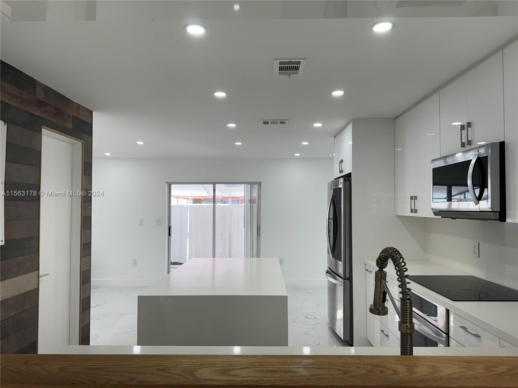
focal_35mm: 24
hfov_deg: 71.6
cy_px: 194
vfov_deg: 56.8
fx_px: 359
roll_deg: -0.2
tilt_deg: +0.8
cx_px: 259
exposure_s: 1/199
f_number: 1.78
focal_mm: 6.86
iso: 64
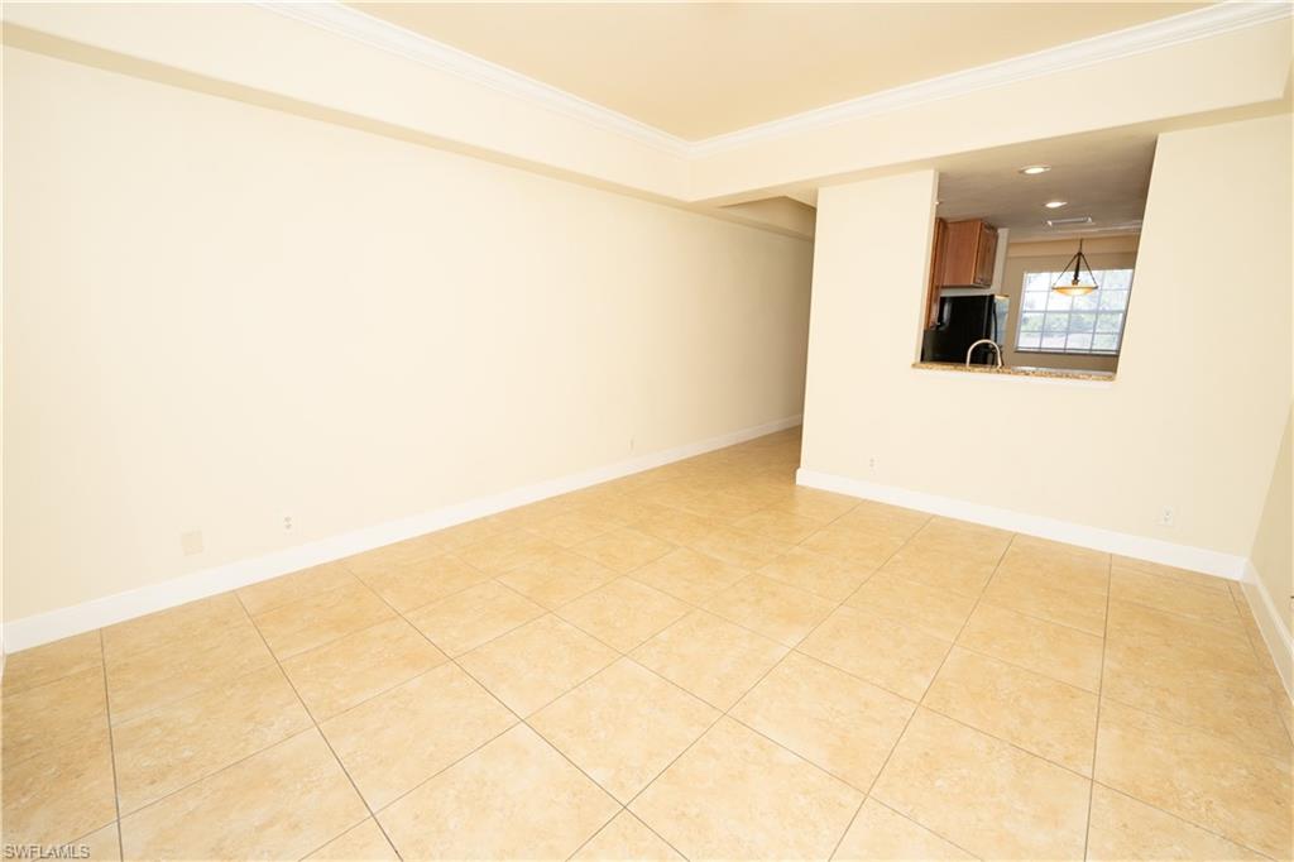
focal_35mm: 14
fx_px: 503
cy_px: 431
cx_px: 647
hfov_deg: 104.3
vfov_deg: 81.2
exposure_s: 1/250
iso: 320
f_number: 4.5
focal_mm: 14
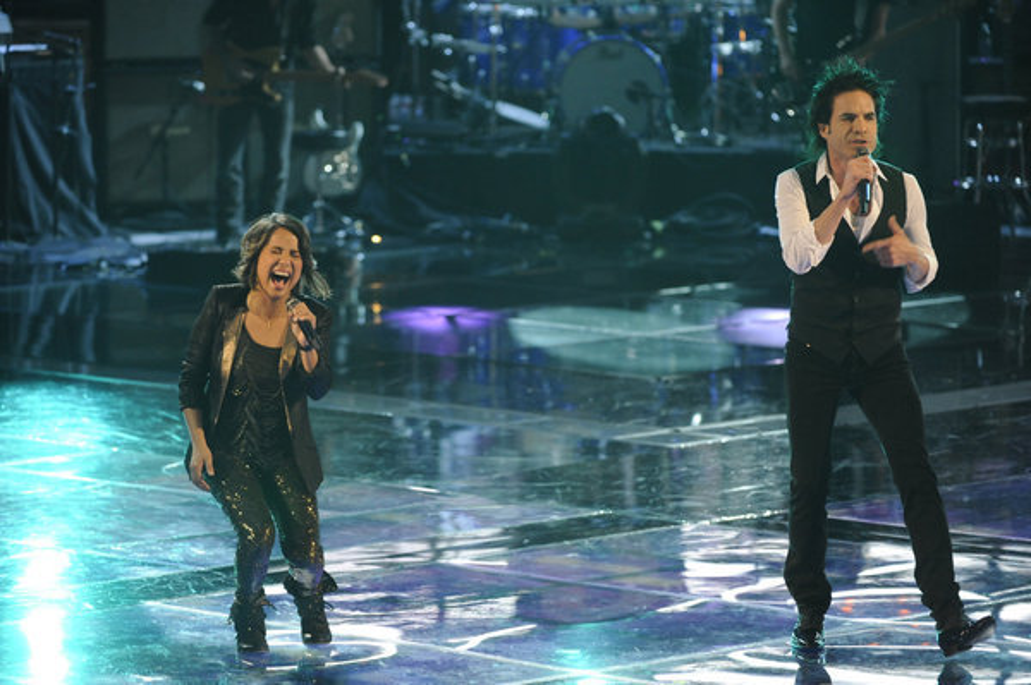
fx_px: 5723
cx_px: 516
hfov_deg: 10.3
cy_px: 342
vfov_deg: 6.9
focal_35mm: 200
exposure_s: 1/125
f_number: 4
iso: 3200
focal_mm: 200
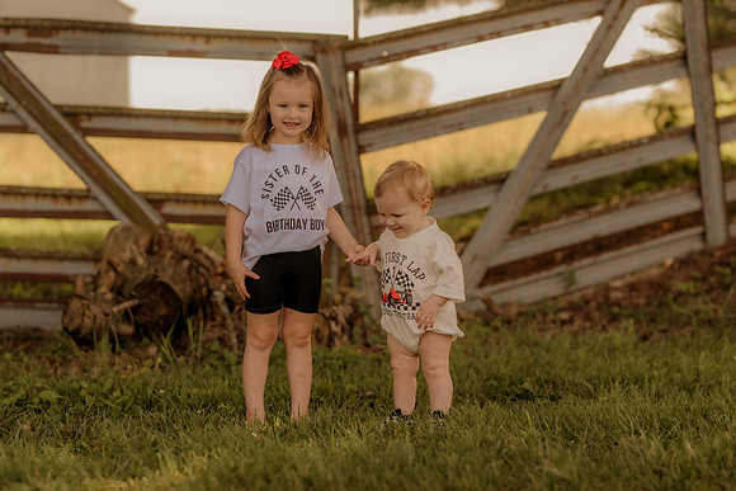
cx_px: 332
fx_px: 1940
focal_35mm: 95
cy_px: 262
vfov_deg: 14.4
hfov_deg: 21.5
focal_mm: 85
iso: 250
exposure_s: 1/1250
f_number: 2
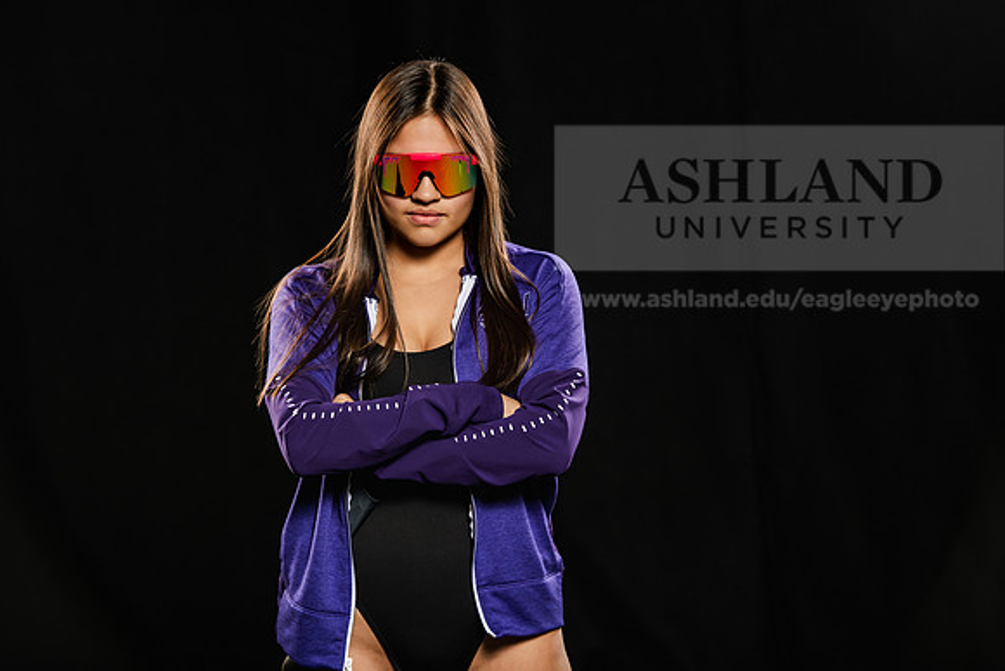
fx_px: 3406
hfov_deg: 16.8
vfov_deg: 11.2
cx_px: 502
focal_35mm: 122
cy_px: 336
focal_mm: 122
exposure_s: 1/250
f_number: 5.6
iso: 320
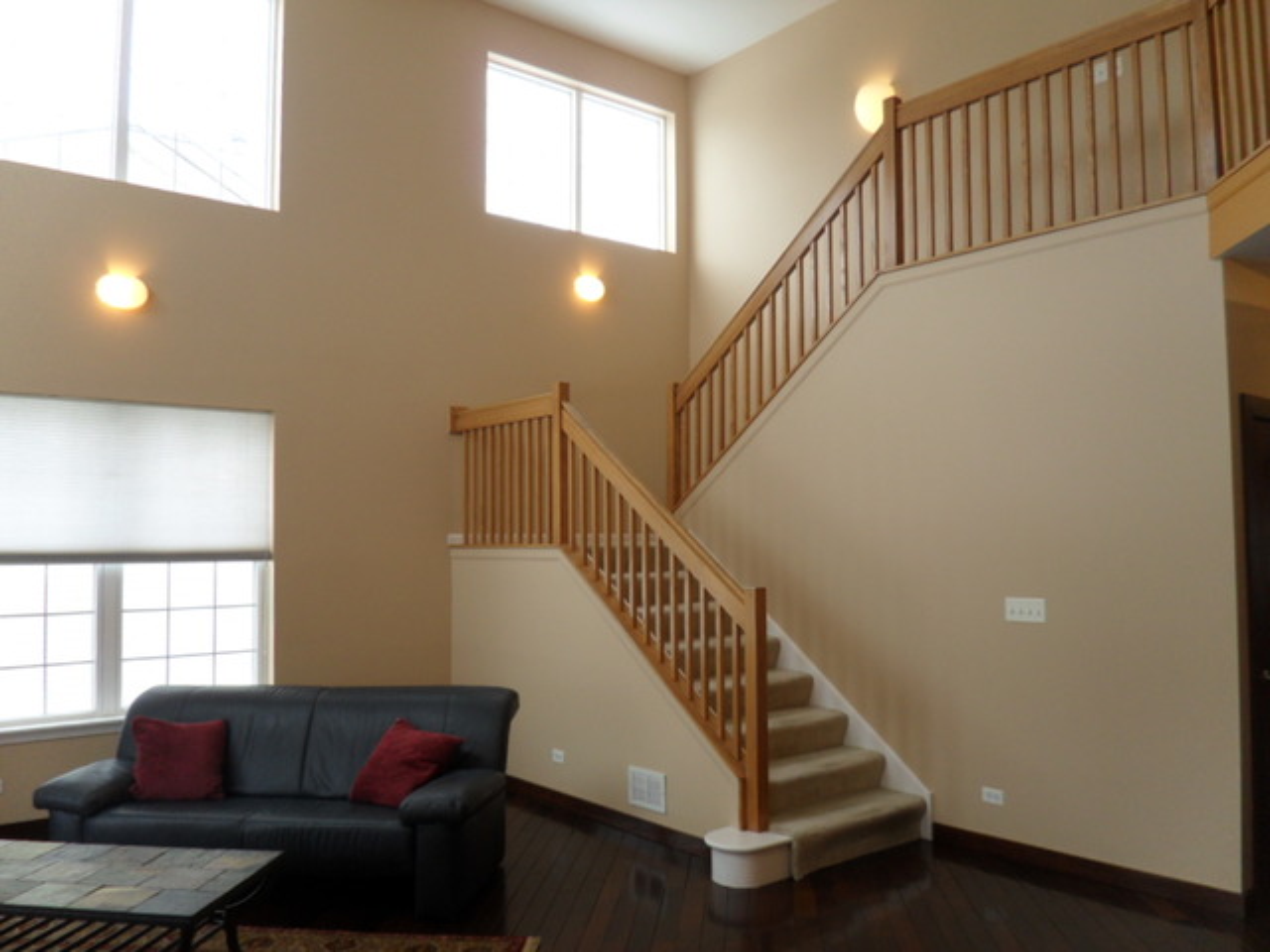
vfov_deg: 51.4
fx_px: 991
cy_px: 476
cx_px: 635
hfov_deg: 65.3
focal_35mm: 27
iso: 120
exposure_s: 1/45
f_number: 3.5
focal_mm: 4.9
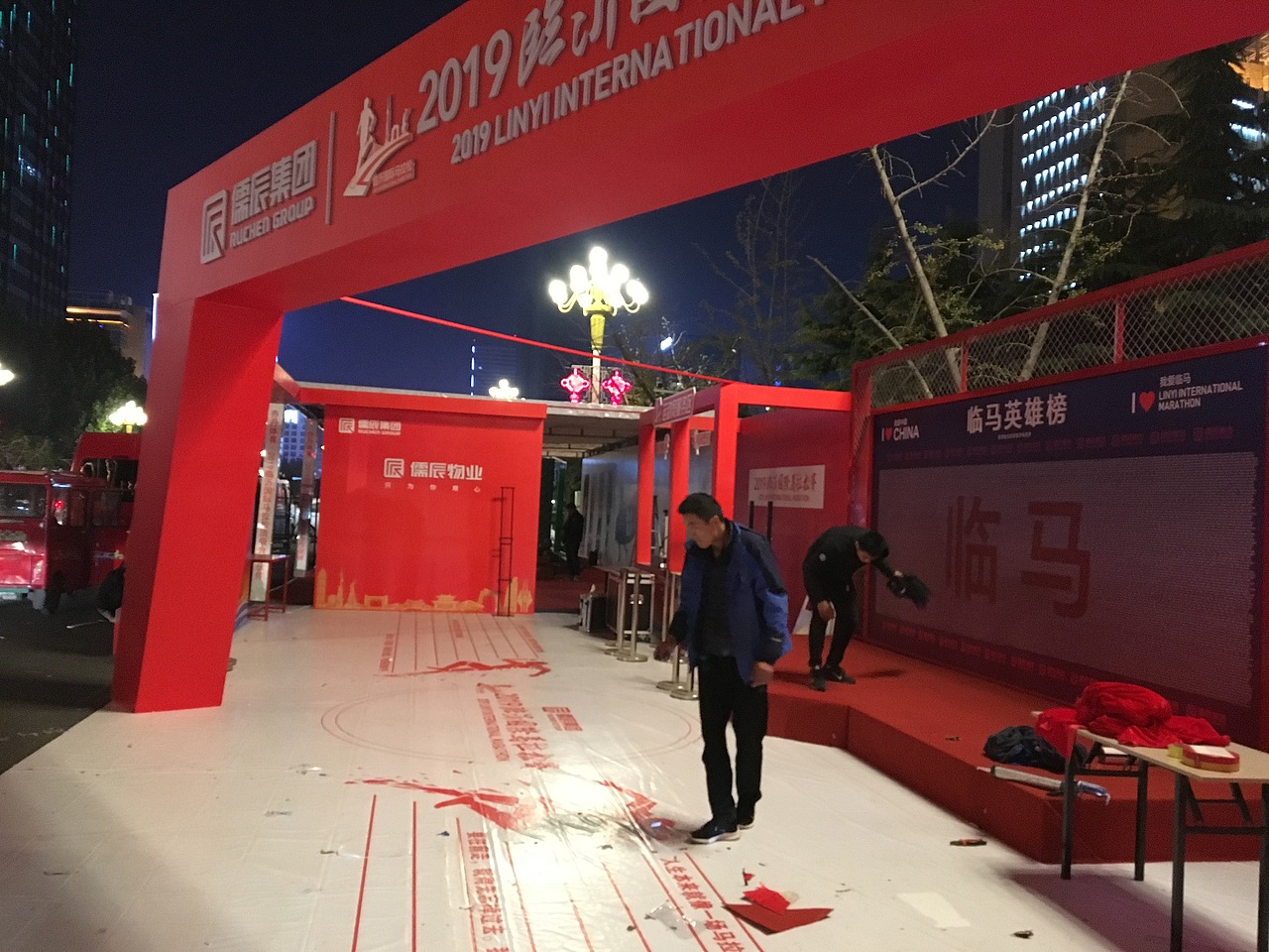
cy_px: 476
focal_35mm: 29
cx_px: 634
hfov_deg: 61.7
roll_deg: -1.6
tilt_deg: +2.7
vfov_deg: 48.2
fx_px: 1063
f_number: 2.2
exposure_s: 1/17
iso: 320
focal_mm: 4.15
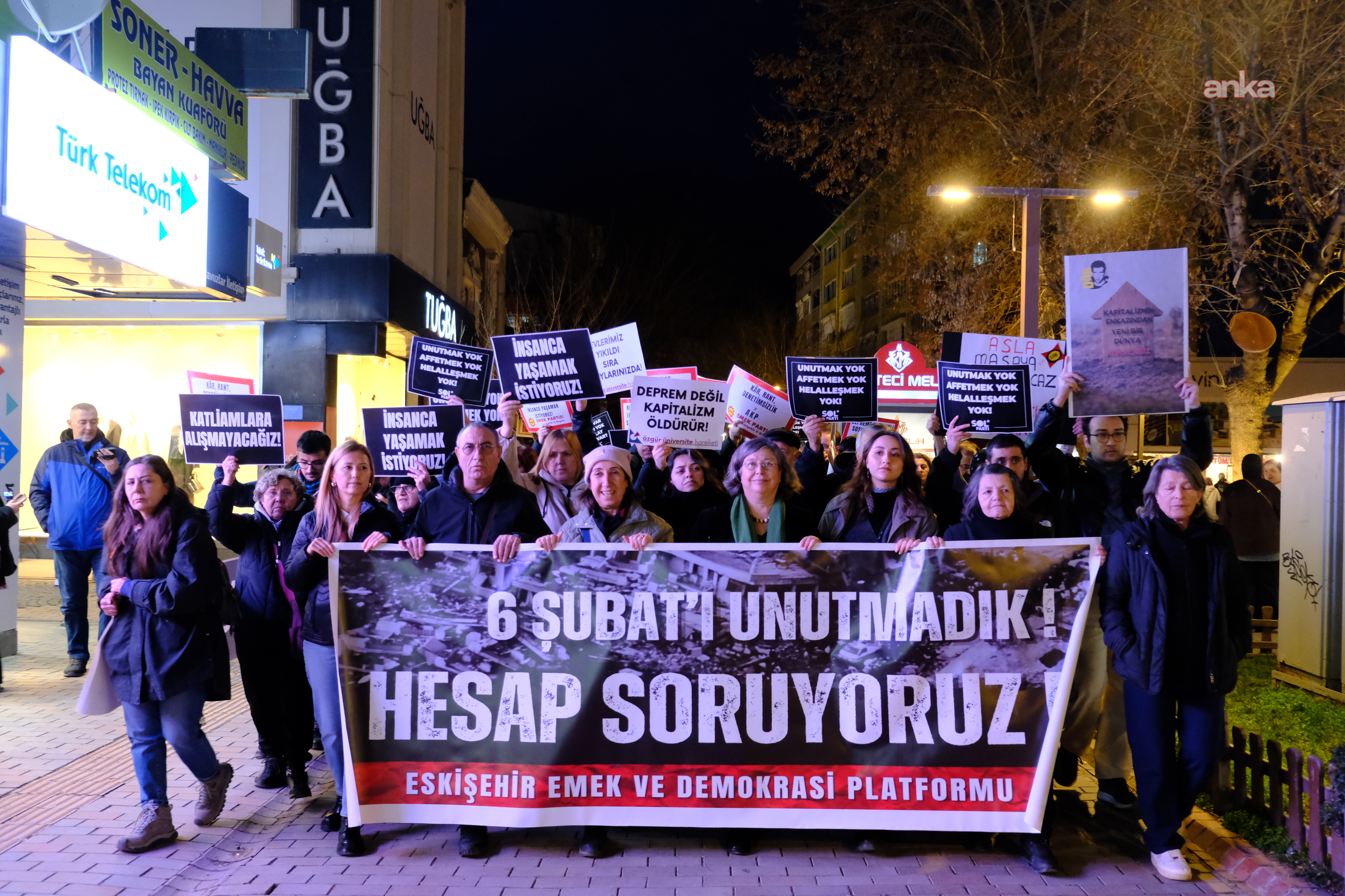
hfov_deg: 63.7
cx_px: 672
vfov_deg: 45.0
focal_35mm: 29
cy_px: 448
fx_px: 1083
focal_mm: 19.6
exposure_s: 1/100
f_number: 2.8
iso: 3200
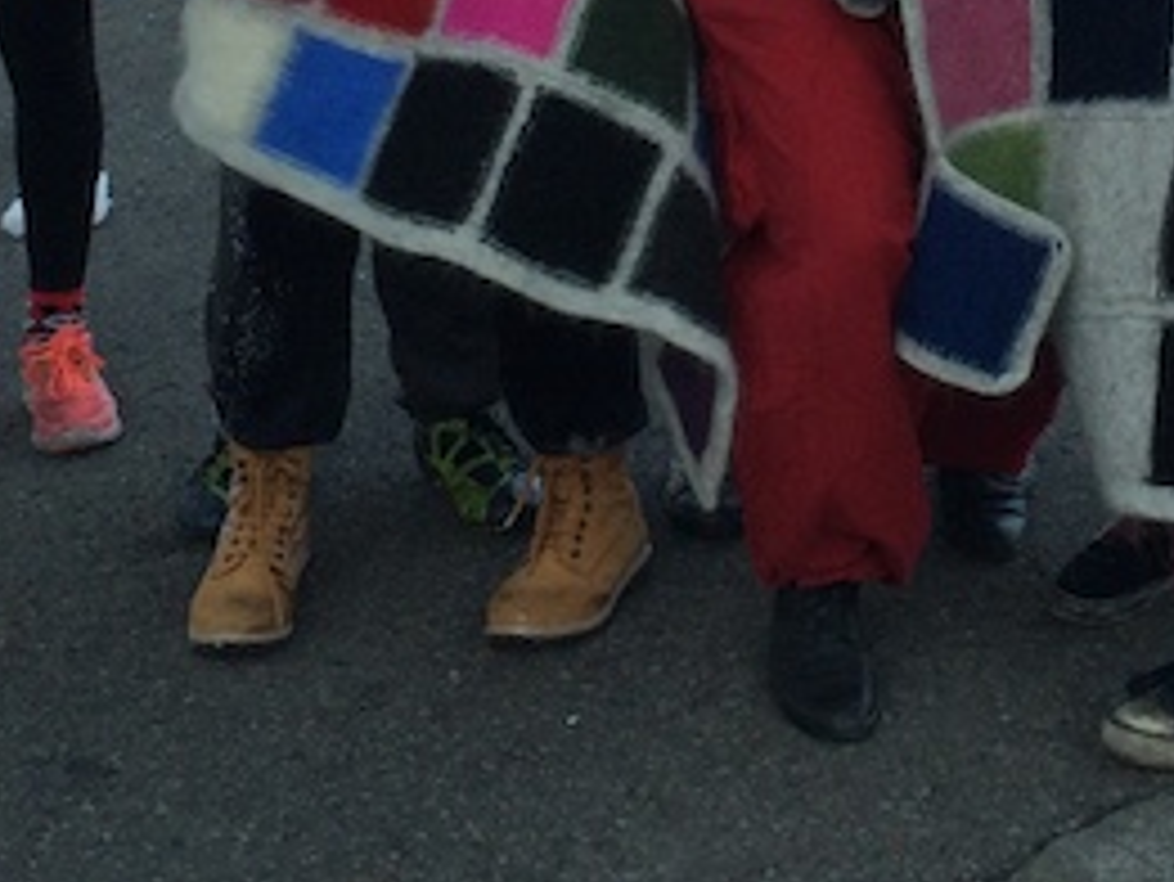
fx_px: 3257
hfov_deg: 20.2
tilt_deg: -6.6
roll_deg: +0.7
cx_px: 976
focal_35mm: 96
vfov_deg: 14.8
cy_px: -248
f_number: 2.2
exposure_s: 1/120
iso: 50
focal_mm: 4.15
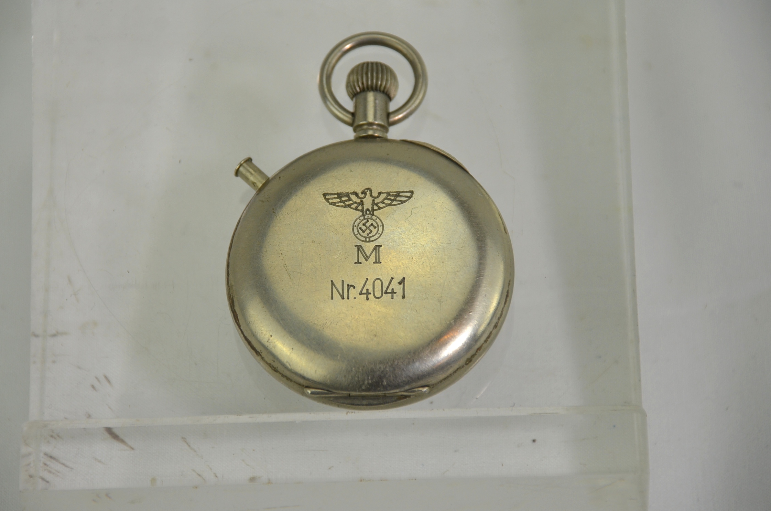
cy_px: 235
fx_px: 4756
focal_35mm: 223
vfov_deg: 6.1
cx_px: 350
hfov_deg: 9.3
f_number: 5.6
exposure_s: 1/400
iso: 400
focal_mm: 135
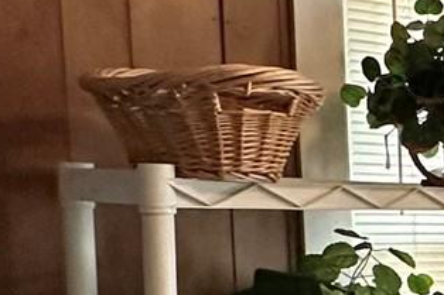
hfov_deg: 15.3
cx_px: 981
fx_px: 1171
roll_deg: -0.9
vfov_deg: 14.1
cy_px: 322
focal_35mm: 95
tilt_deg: -5.1
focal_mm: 2.22
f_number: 2.2
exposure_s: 1/60
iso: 250
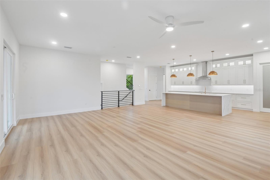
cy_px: 90
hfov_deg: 96.7
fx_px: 120
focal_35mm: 16
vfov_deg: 73.7
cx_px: 135
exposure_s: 1/20
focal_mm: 16
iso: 400
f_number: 8
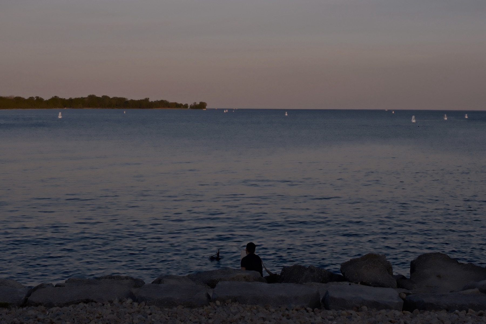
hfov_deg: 54.4
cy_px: 162
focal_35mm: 35
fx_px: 472
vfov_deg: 37.8
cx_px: 243
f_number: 5
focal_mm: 23
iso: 125
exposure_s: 1/210
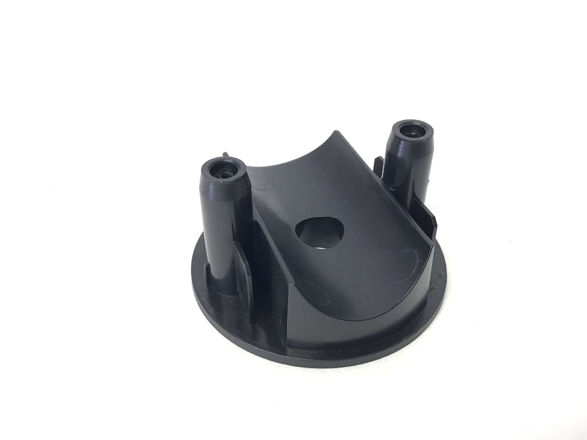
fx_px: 543
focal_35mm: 32
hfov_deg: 56.8
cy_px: 226
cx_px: 296
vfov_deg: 44.2
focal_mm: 3.3
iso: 40
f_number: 2.4
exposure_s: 1/30
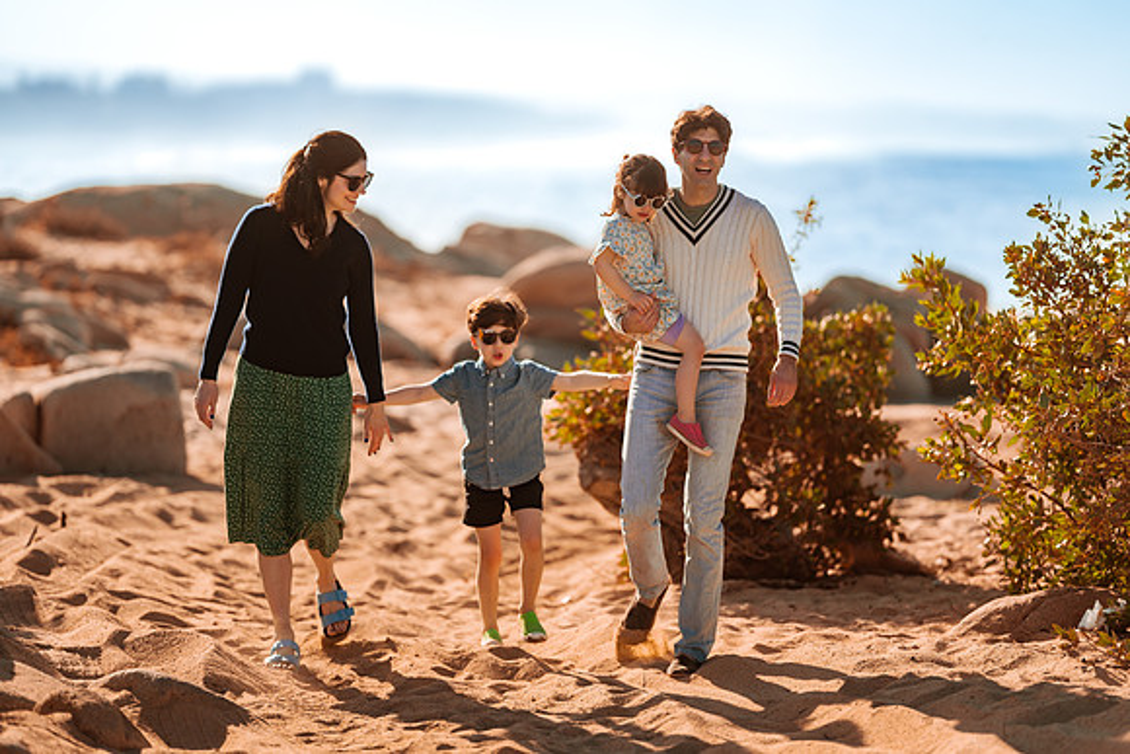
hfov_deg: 15.2
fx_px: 4238
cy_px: 377
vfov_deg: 10.2
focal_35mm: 135
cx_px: 565
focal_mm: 135
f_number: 1.8
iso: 50
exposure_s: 1/4000
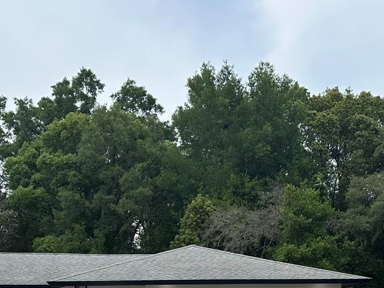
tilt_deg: -0.9
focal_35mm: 63
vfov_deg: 21.6
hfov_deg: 30.7
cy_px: 345
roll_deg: +0.1
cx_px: 180
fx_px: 699
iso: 80
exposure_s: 1/2967
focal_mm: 6.86
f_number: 1.78
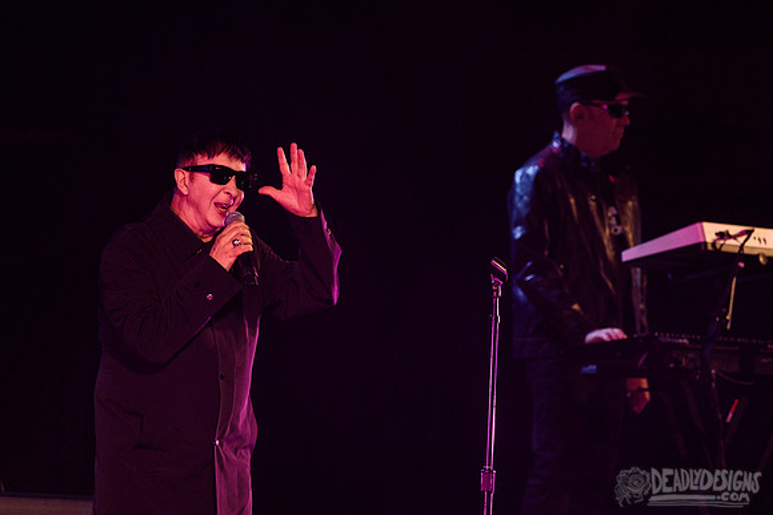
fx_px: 7946
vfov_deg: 3.7
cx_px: 386
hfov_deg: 5.6
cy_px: 258
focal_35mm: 370
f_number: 6
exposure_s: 1/160
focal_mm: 370
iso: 4000
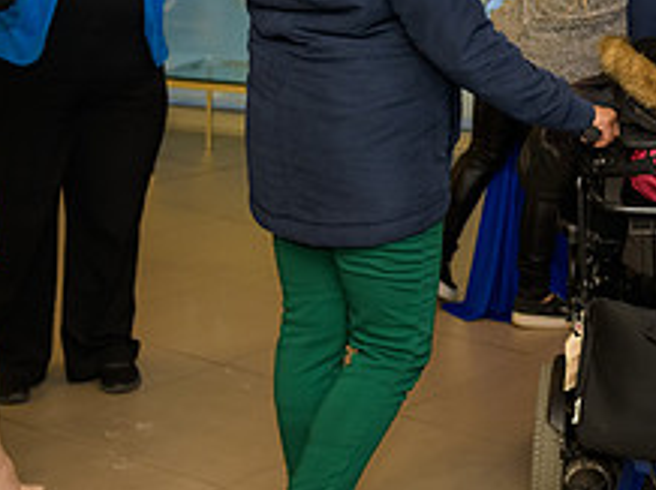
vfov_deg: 17.8
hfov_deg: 22.6
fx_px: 1552
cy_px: 89
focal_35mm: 82
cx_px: 713
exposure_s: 1/125
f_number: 3.2
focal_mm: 32
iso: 800
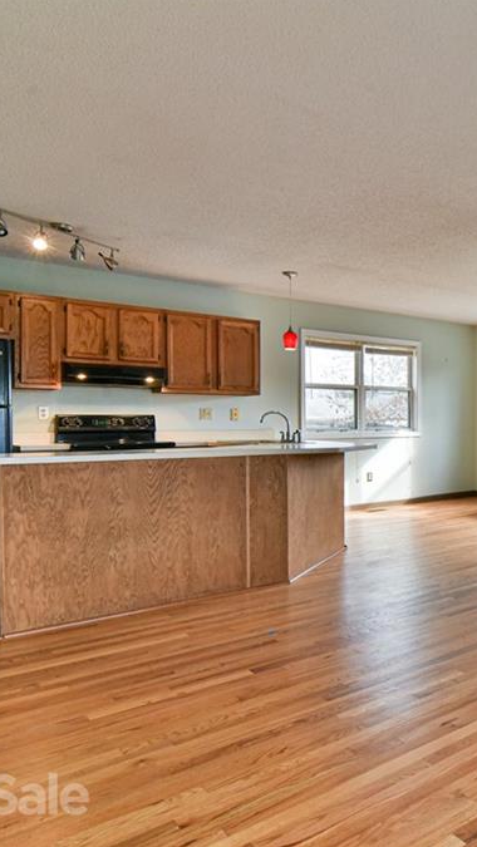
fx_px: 607
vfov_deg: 69.8
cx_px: 530
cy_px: 424
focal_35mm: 27
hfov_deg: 36.2
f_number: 10
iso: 1600
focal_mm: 17
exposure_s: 1/400
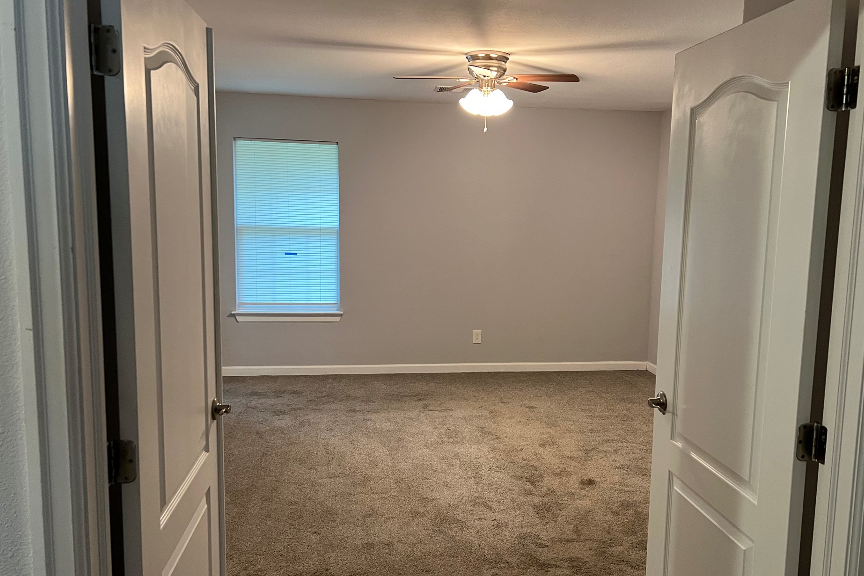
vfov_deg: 43.6
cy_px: 296
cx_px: 472
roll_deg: -1.4
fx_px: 720
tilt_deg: -8.8
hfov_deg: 61.8
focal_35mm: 30
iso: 320
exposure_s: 1/60
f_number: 1.5
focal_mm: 5.7
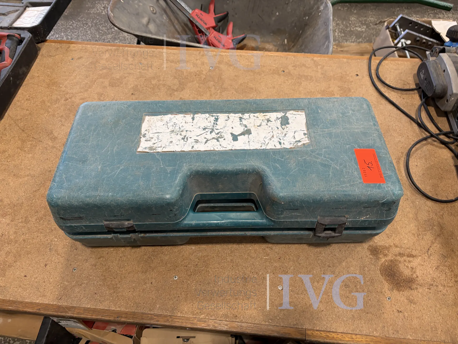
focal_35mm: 26
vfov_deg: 53.1
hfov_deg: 67.3
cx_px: 229
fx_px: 344
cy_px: 172
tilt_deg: -56.6
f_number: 1.6
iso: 100
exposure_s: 1/50
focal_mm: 5.96
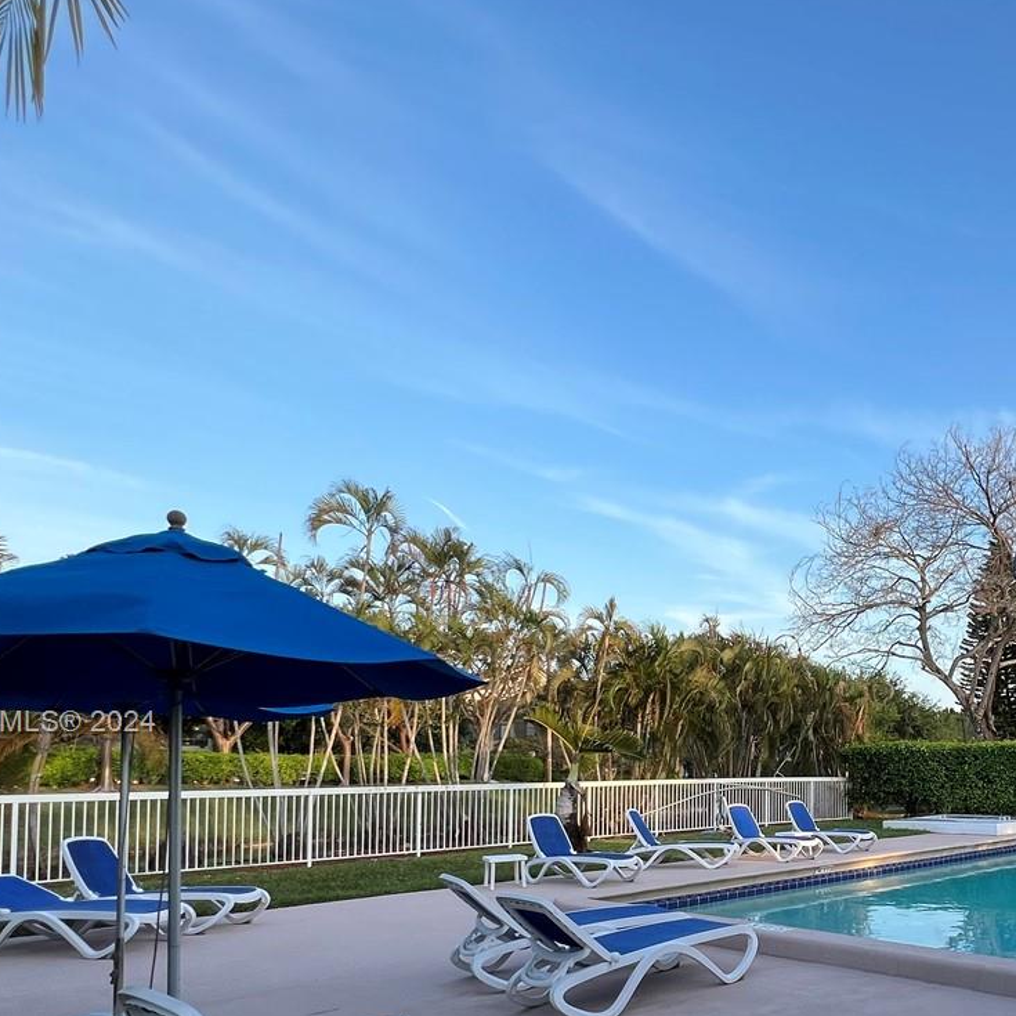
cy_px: 724
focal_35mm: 25
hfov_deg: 57.9
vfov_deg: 60.5
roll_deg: +0.1
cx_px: 820
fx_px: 830
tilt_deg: +2.9
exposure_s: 1/398
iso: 32
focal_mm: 1.57
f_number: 1.8
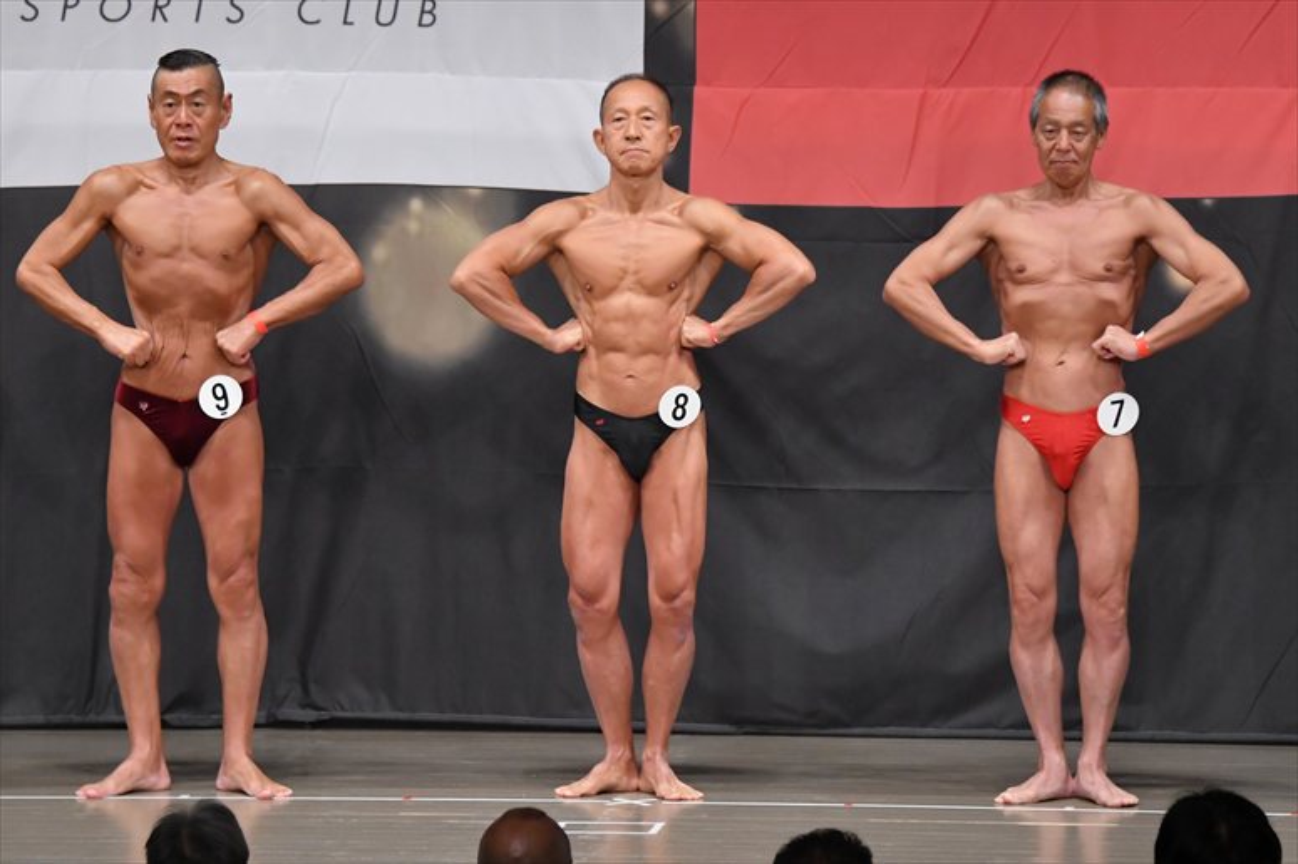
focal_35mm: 225
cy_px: 432
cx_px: 649
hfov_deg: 9.2
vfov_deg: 6.1
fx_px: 8109
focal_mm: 150
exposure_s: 1/400
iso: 5000
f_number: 5.6
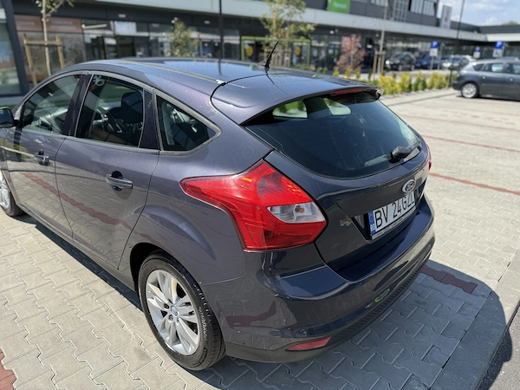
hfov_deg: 71.6
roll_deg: -1.1
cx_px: 260
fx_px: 361
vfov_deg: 56.8
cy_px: 195
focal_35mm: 24
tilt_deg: -20.6
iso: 80
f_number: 1.78
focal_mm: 6.76
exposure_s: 1/2801
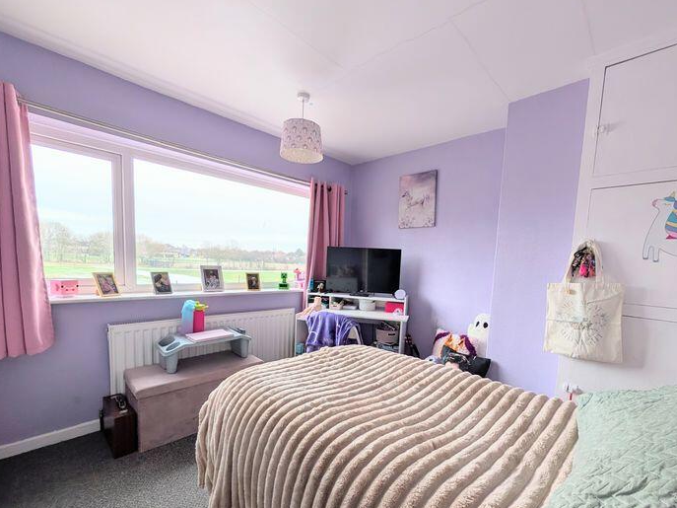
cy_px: 288
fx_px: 274
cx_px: 367
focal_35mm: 14
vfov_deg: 85.2
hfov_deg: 101.8
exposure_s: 1/305
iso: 55
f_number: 1.7
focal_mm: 2.02
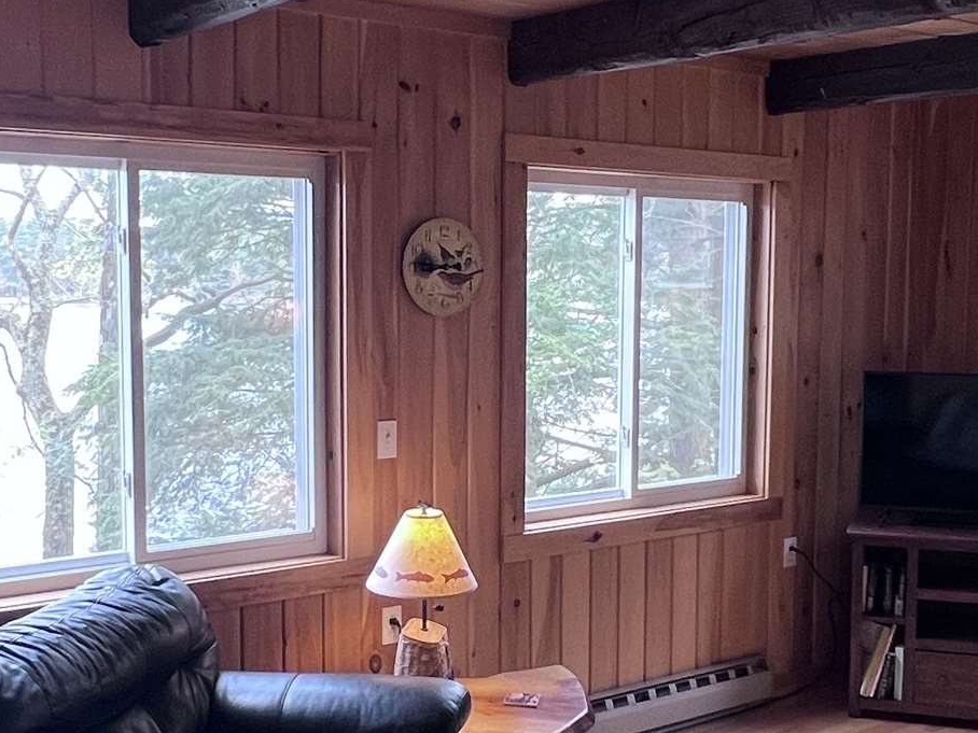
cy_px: 381
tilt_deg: -6.0
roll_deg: -0.2
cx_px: 488
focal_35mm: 44
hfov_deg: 42.9
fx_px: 1243
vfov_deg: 32.9
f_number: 1.8
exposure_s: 1/120
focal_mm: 1.57
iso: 160
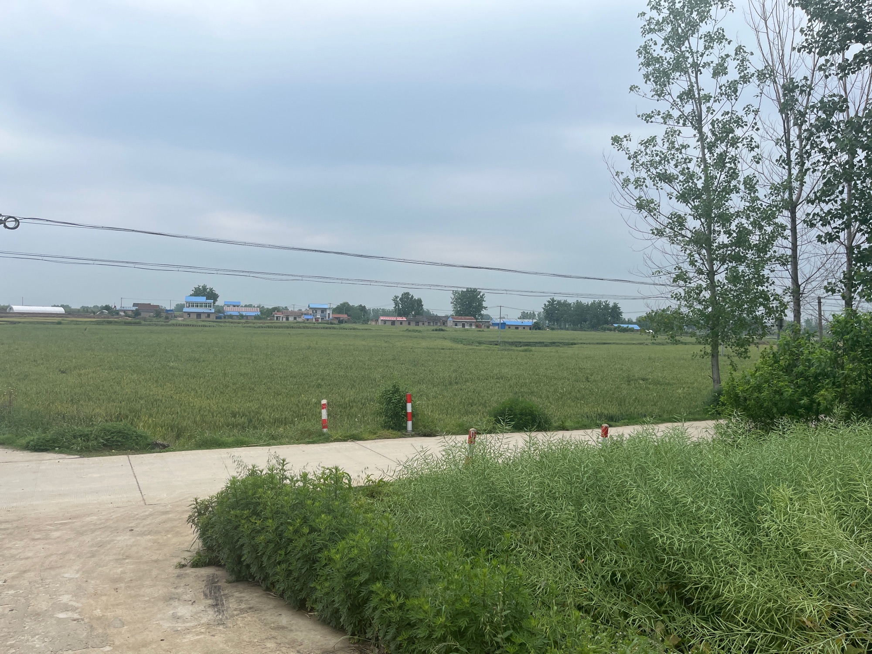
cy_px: 327
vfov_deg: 53.1
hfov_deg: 67.3
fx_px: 655
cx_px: 436
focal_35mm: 26
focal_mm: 5.1
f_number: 1.6
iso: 50
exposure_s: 1/2179
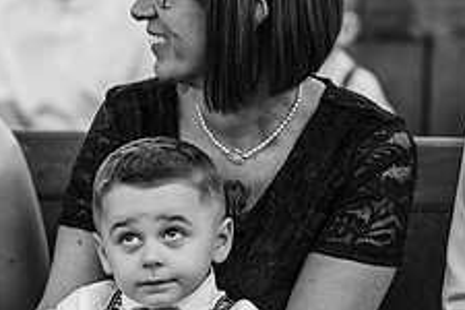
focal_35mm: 219
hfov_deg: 9.4
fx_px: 2829
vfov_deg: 6.3
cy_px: 215
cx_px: 48
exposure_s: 1/200
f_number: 1.8
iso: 1250
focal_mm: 85
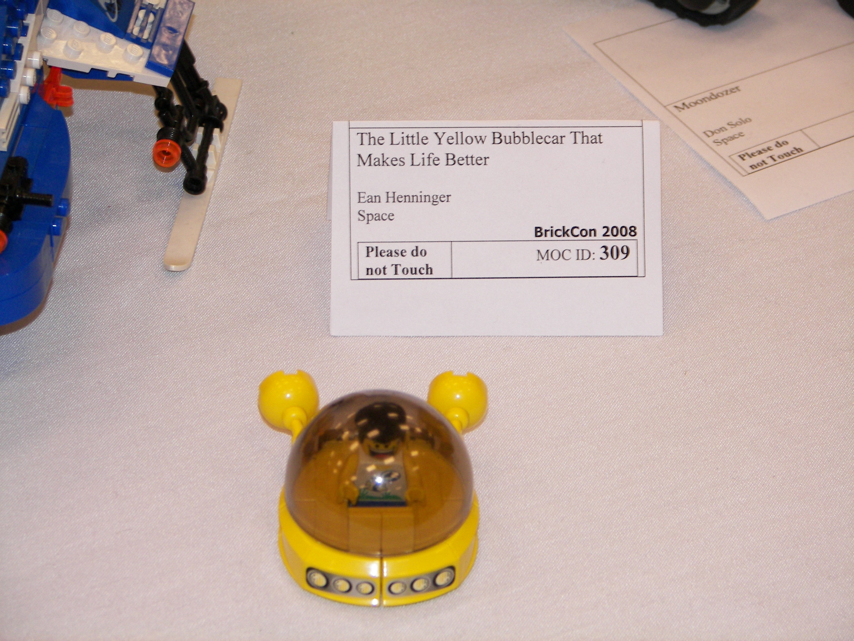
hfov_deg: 12.1
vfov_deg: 9.1
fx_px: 4021
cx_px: 427
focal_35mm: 163
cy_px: 320
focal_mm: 27
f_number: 3.2
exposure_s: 1/40
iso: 100
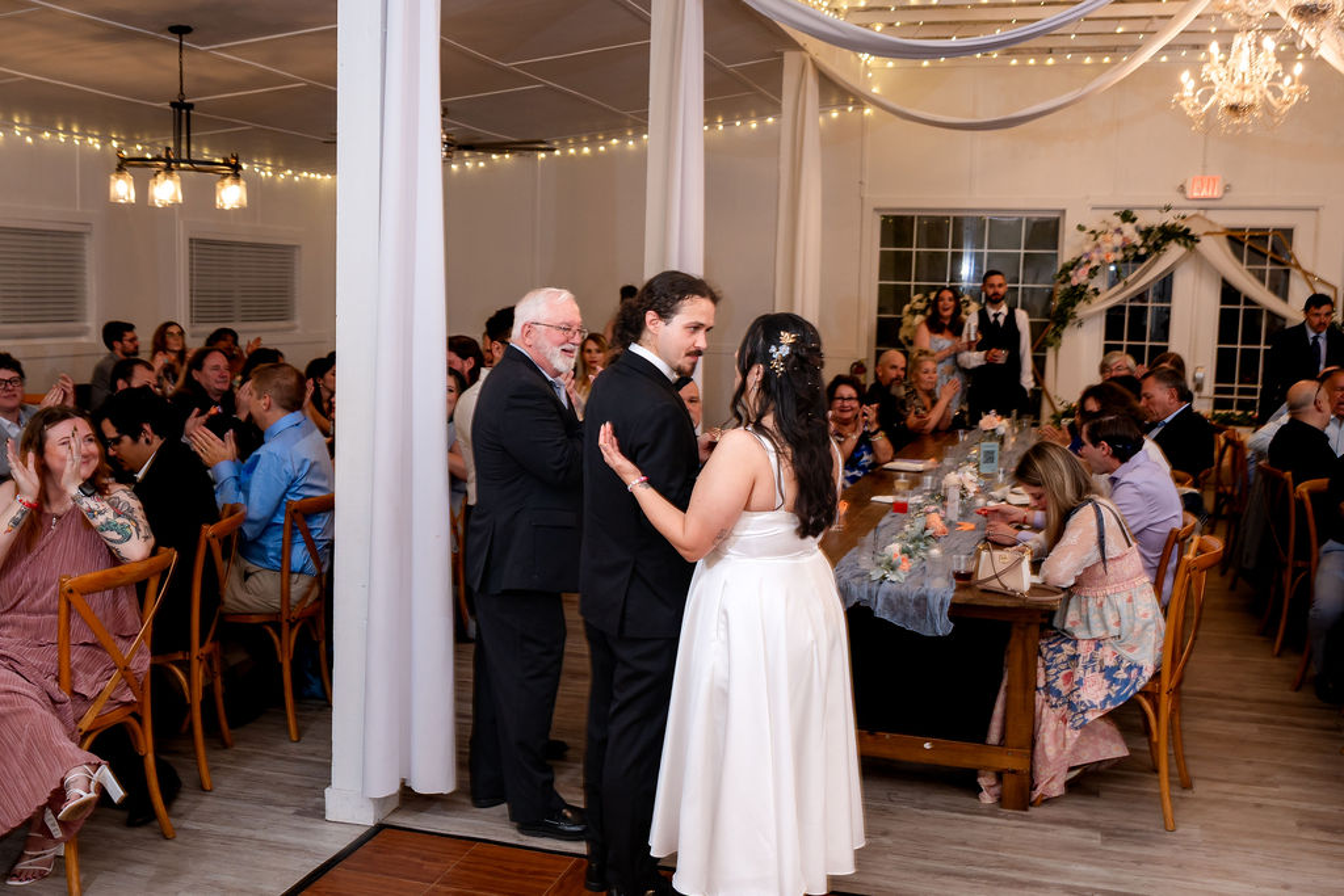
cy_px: 448
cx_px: 672
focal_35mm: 36
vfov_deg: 36.9
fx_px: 1344
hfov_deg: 53.1
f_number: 3.5
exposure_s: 1/50
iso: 200
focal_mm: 24
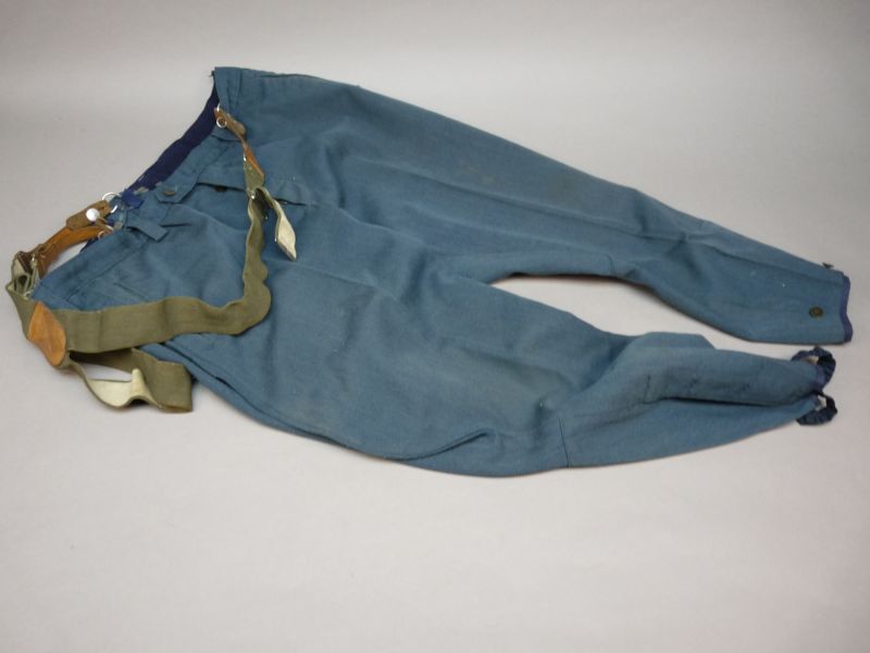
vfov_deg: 51.4
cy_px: 326
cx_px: 435
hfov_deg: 65.3
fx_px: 679
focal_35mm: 27
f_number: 2.8
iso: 200
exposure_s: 1/30
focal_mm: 4.8
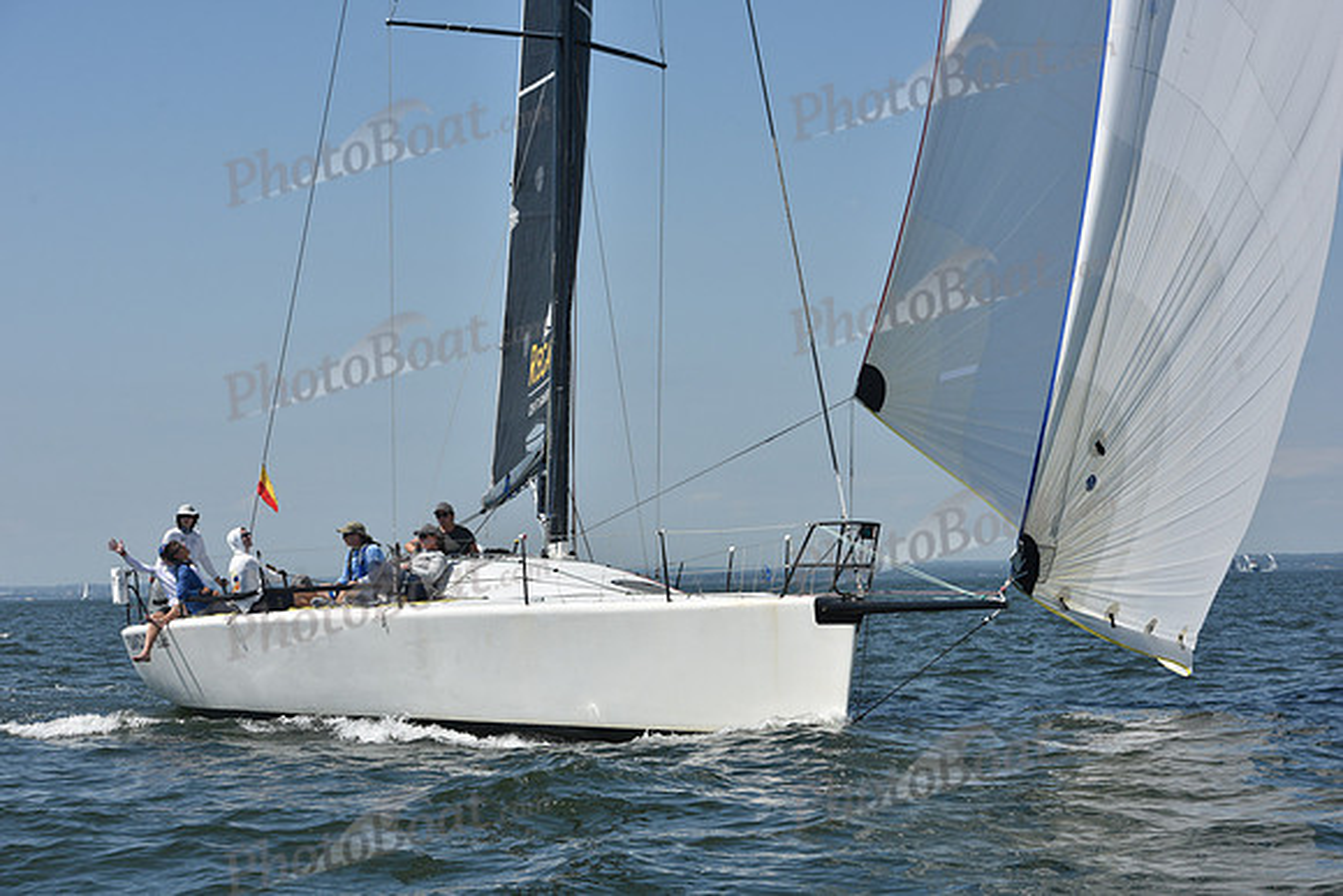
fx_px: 3060
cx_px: 672
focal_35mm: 82
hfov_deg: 24.8
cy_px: 448
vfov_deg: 16.7
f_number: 9
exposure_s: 1/1250
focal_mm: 82
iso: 250
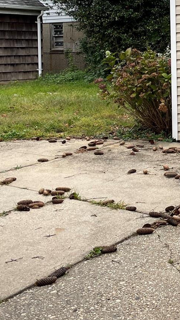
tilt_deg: -2.3
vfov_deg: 30.2
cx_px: 232
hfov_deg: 16.8
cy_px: 59
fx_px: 577
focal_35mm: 68
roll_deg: +1.3
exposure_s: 1/197
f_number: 1.6
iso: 32
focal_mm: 4.2
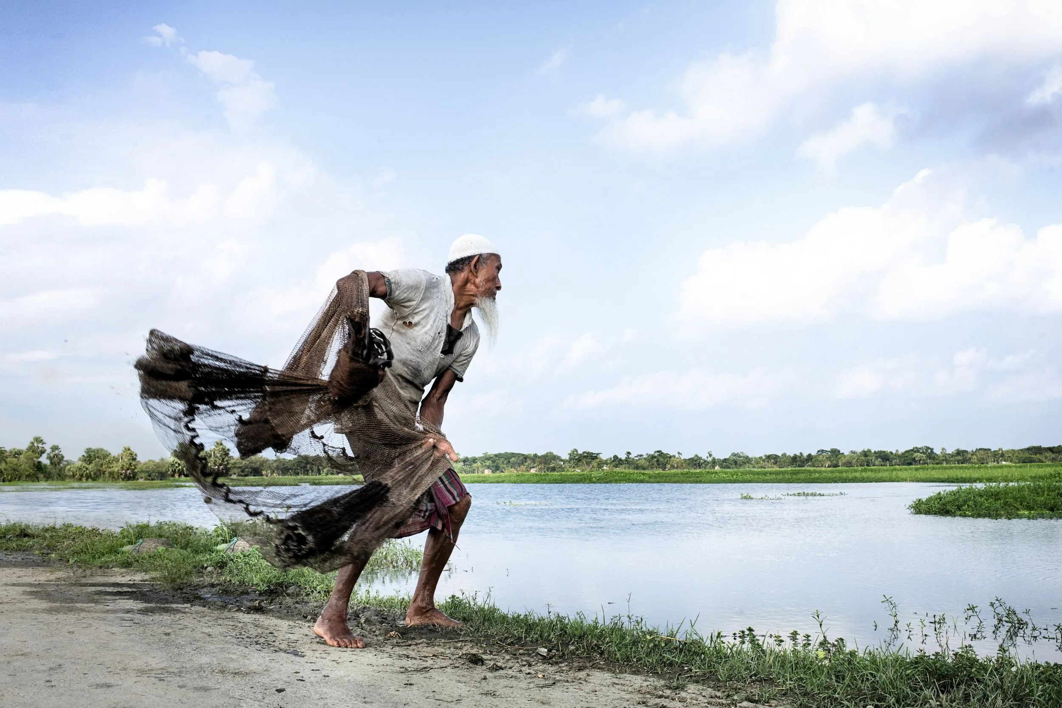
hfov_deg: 54.4
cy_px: 354
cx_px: 531
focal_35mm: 35
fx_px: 1032
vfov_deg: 37.9
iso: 400
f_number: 13
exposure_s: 1/500
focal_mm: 35
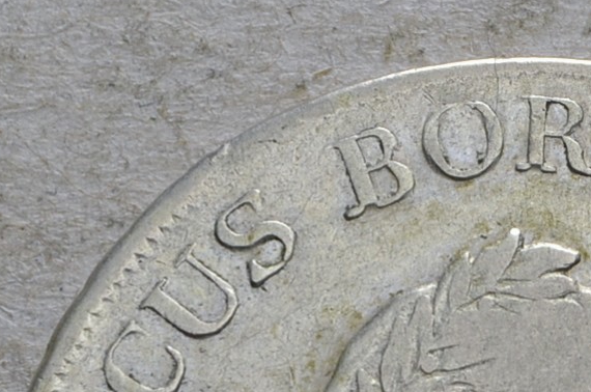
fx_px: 5097
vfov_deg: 4.4
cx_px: 1086
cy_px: 593
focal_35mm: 311
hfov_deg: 6.5
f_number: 14
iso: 400
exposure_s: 1/200
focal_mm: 48
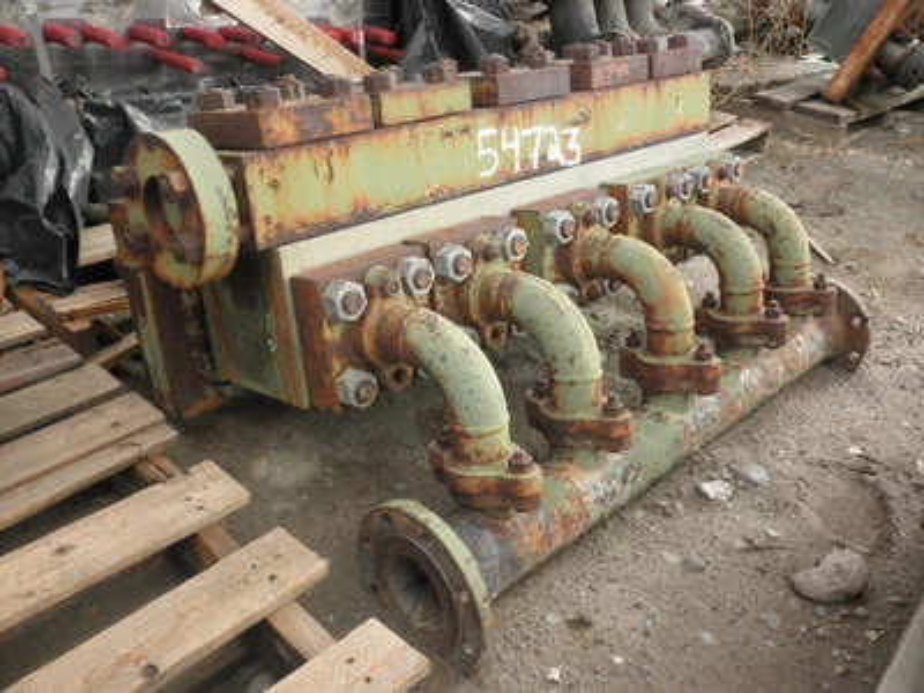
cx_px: 462
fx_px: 934
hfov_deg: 52.6
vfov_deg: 40.7
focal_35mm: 35
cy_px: 346
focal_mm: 6.1
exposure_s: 1/125
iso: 64
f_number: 3.2
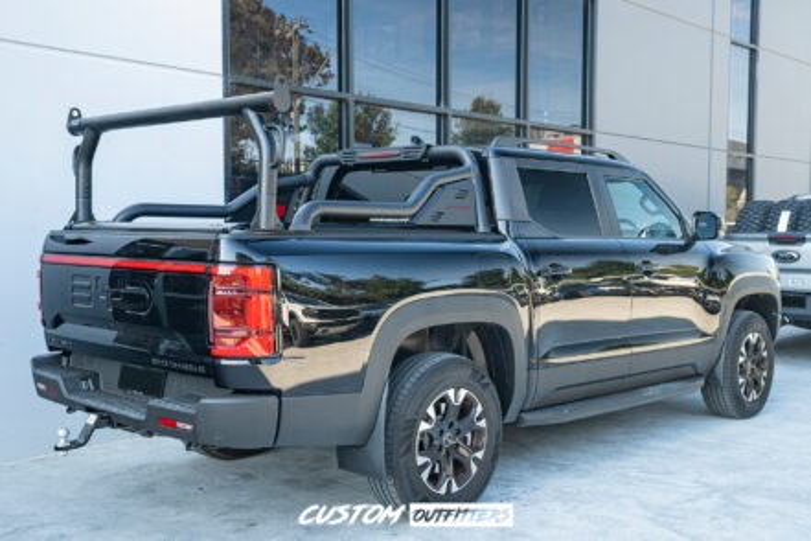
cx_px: 406
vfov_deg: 37.9
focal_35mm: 35
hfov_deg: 54.4
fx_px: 788
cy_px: 270
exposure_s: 1/160
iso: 500
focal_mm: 35
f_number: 4
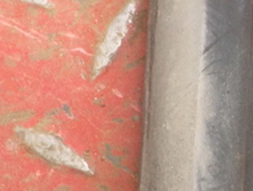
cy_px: 98
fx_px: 739
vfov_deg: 14.7
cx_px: 402
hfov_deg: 17.1
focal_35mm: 101
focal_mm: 4.1
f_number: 3.3
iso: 250
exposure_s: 1/30
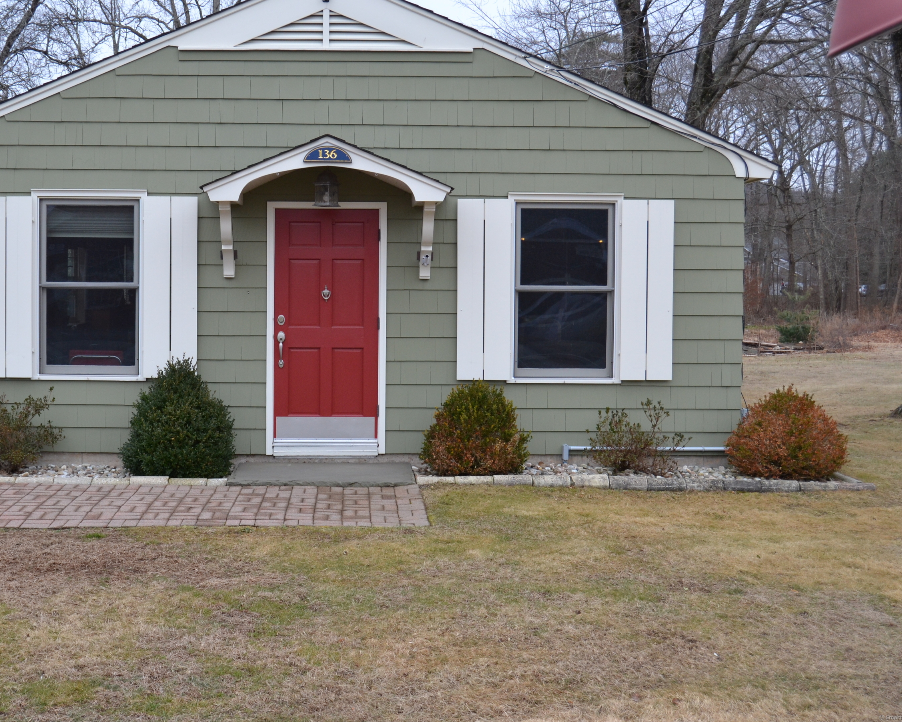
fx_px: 1228
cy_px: 313
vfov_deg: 32.7
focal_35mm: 46
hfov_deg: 40.0
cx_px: 332
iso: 400
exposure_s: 1/100
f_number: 5
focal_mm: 24
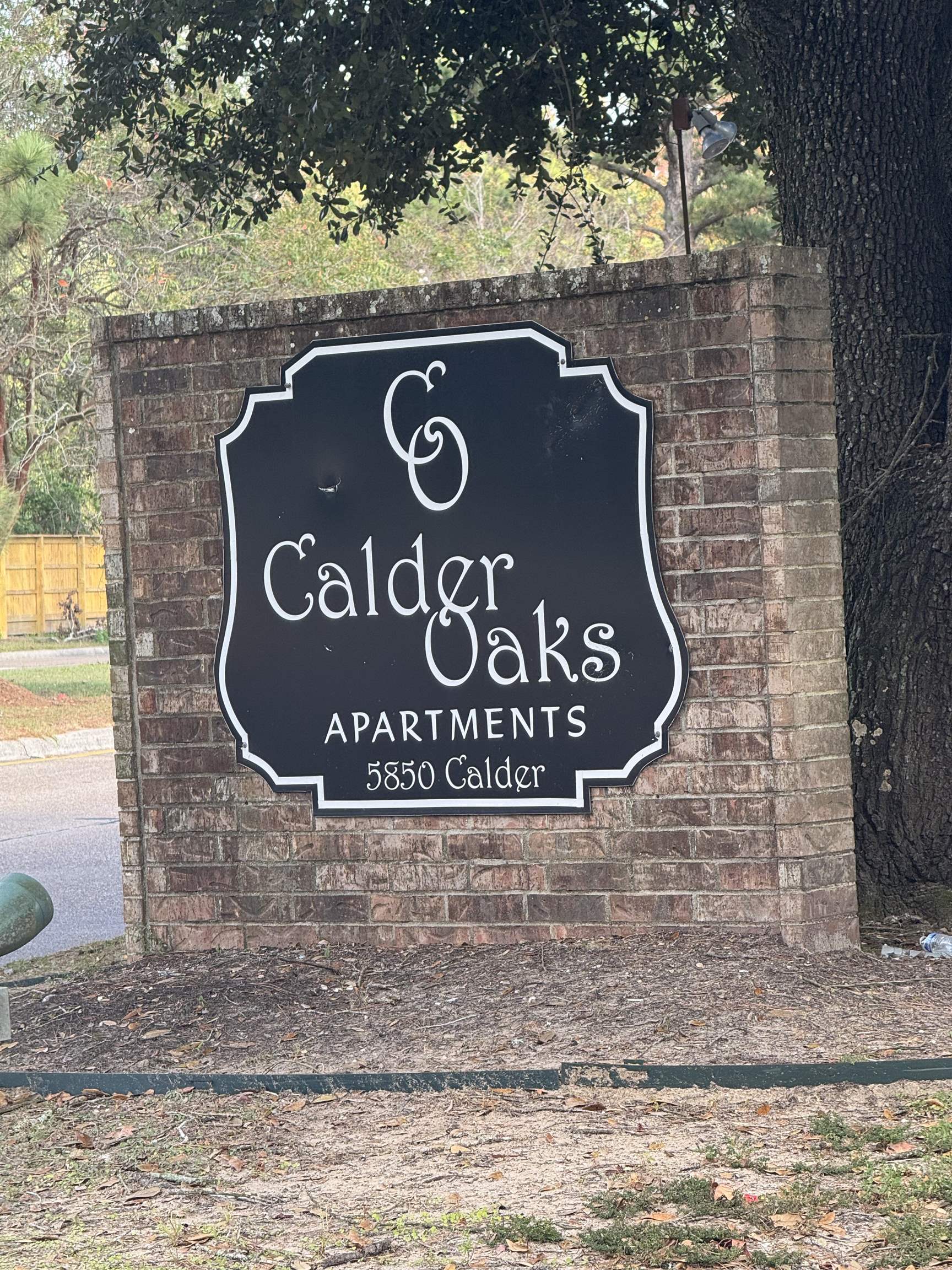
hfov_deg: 12.3
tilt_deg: -1.9
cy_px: 635
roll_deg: +0.5
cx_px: 476
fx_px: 4400
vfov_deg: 16.4
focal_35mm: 120
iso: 50
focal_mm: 15.66
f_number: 2.8
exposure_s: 1/132
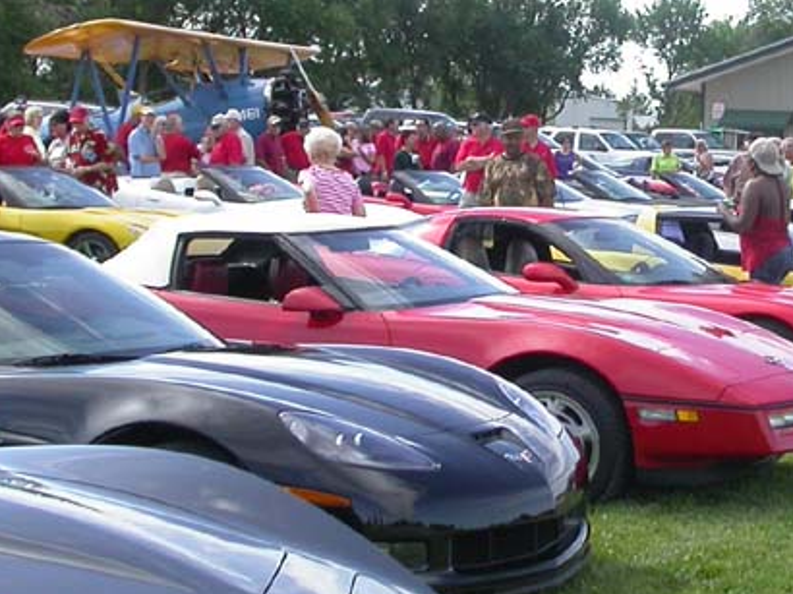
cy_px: 277
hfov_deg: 20.6
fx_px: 2175
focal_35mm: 95
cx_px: 538
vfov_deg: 15.5
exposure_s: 1/1000
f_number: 2.6
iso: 100
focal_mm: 7.85
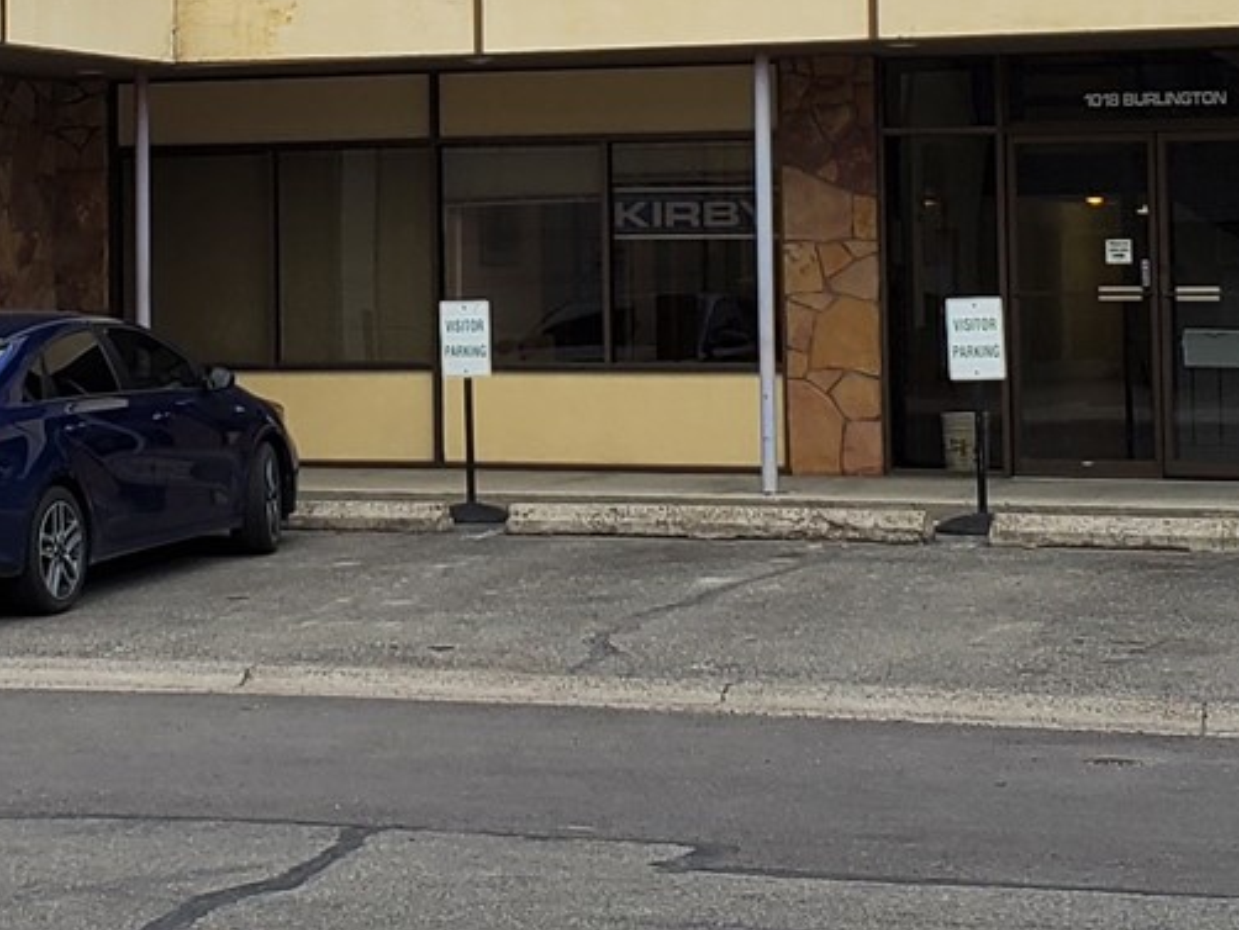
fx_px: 3796
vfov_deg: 13.9
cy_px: 104
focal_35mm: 106
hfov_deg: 18.4
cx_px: 289
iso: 50
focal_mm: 4.3
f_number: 2.4
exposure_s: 1/1442
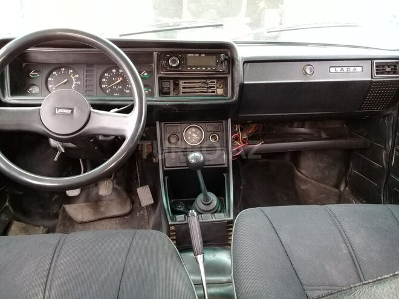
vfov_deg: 45.4
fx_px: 357
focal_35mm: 31
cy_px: 150
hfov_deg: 58.4
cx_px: 200
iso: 200
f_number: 2.2
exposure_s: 1/33
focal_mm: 3.3
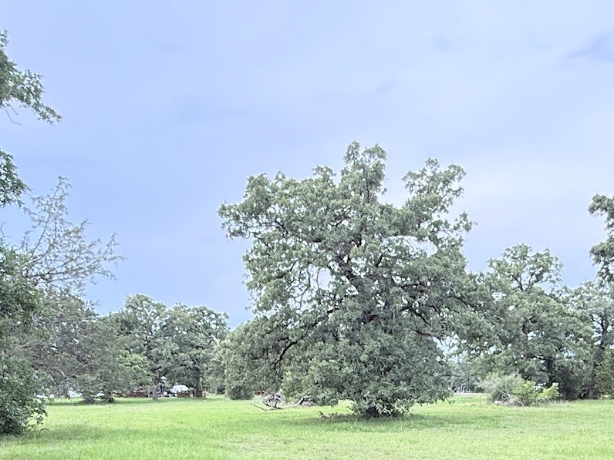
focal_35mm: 36
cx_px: 417
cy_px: 446
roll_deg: -0.4
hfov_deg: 50.3
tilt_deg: -4.3
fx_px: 639
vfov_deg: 36.2
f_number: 2.2
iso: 125
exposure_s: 1/99
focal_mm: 2.22
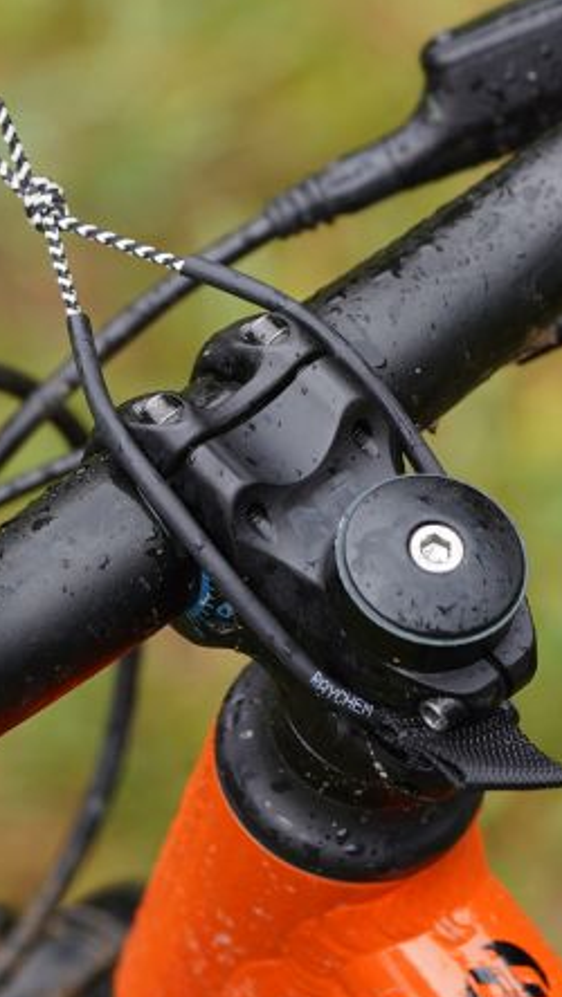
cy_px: 185
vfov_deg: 6.8
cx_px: 346
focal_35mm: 317
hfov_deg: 3.8
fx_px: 8392
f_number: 3.2
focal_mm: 105
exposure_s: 1/200
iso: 200
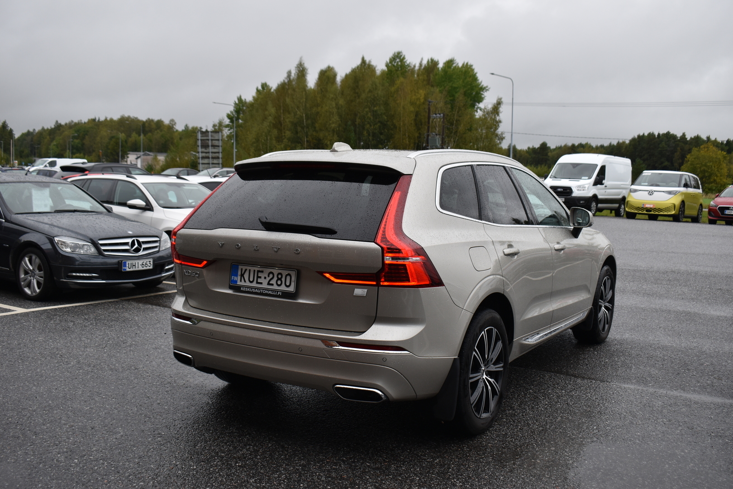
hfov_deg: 53.1
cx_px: 366
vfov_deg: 36.9
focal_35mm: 36
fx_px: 733
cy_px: 244
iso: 200
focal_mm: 24
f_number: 5.6
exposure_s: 1/180
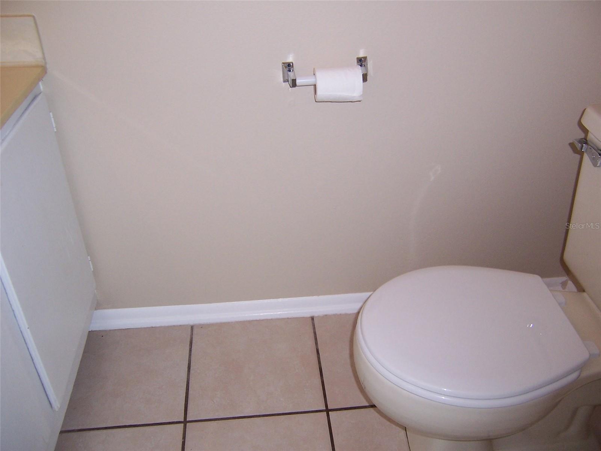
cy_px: 226
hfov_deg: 55.4
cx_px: 300
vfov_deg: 42.9
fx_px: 573
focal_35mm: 33
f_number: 2.8
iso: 140
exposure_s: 1/60
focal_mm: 5.5
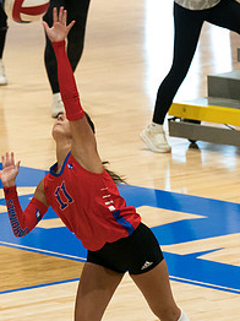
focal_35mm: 441
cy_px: 149
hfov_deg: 3.4
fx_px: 4083
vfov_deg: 4.5
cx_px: 44
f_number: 2.8
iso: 2500
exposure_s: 1/1000
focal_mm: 122
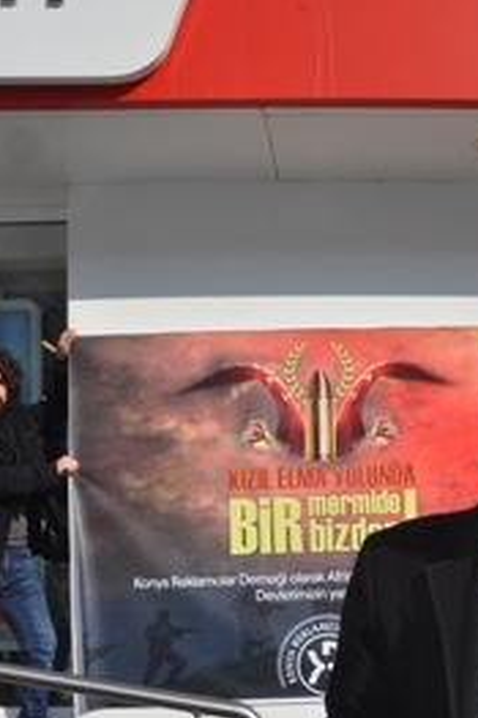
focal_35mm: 46
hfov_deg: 28.4
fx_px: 917
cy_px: 557
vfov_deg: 41.2
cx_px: 402
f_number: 14
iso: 200
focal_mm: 18
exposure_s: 1/200
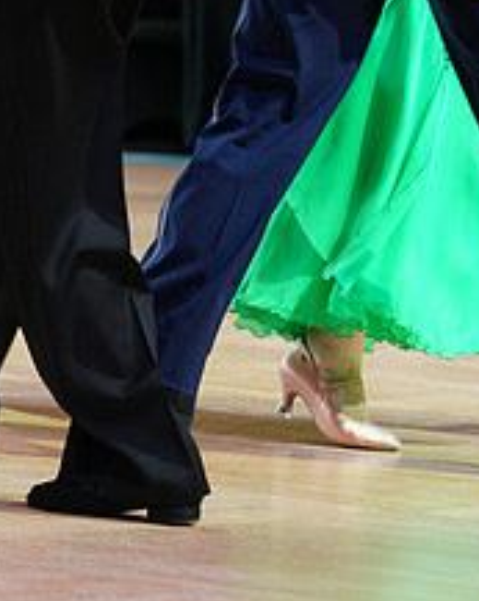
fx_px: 5931
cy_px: -158
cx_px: -12
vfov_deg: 5.8
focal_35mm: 334
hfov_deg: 4.6
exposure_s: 1/250
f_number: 4
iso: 2500
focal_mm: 133
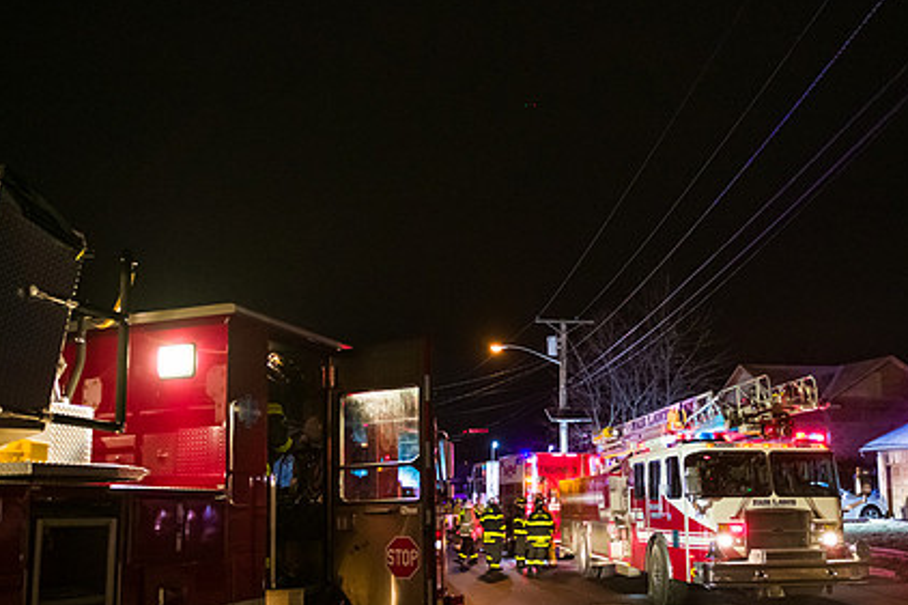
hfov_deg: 56.9
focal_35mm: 33
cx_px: 529
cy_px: 389
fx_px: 832
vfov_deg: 39.6
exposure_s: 1/125
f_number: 3.5
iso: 3200
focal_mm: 24
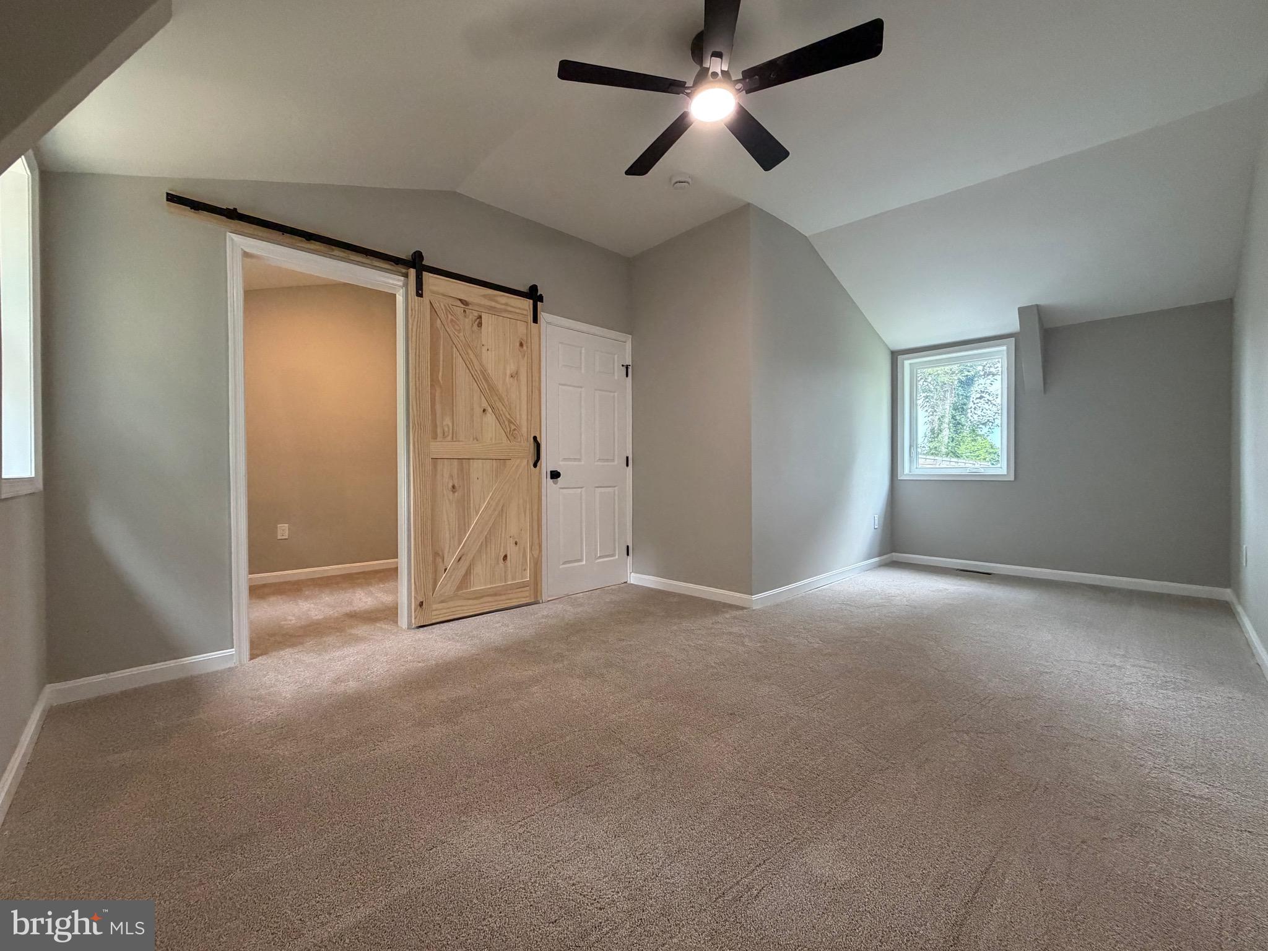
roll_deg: +0.5
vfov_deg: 85.7
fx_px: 513
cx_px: 634
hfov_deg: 102.1
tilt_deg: -1.5
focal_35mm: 14
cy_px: 476
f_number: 2.2
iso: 320
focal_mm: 2.22
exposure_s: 1/84
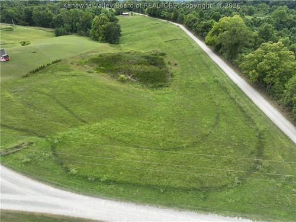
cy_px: 111
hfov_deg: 71.6
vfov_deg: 56.8
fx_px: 205
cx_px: 148
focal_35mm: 24
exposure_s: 1/500
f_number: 2.8
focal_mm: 12.29
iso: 100
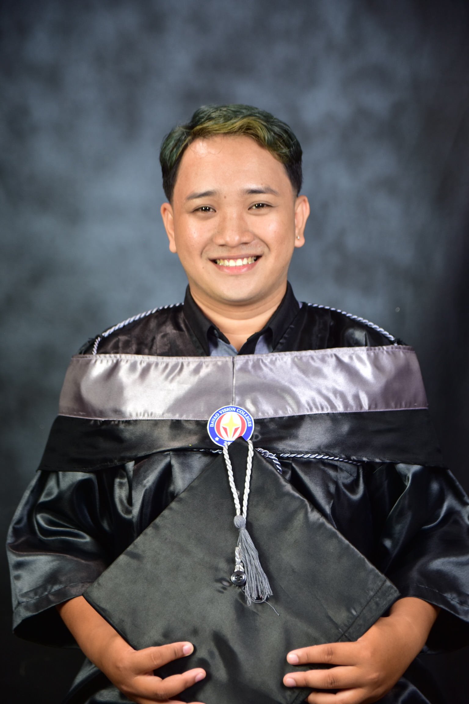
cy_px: 352
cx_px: 234
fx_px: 1348
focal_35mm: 69
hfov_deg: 19.7
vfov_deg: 29.2
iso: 160
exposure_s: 1/80
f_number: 2.8
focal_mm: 46
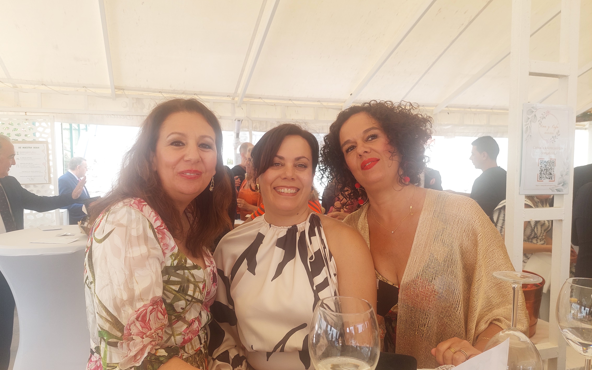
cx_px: 290
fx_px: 420
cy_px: 206
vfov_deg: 47.5
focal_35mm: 26
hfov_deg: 70.4
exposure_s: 1/271
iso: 40
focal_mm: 5.23
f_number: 1.8
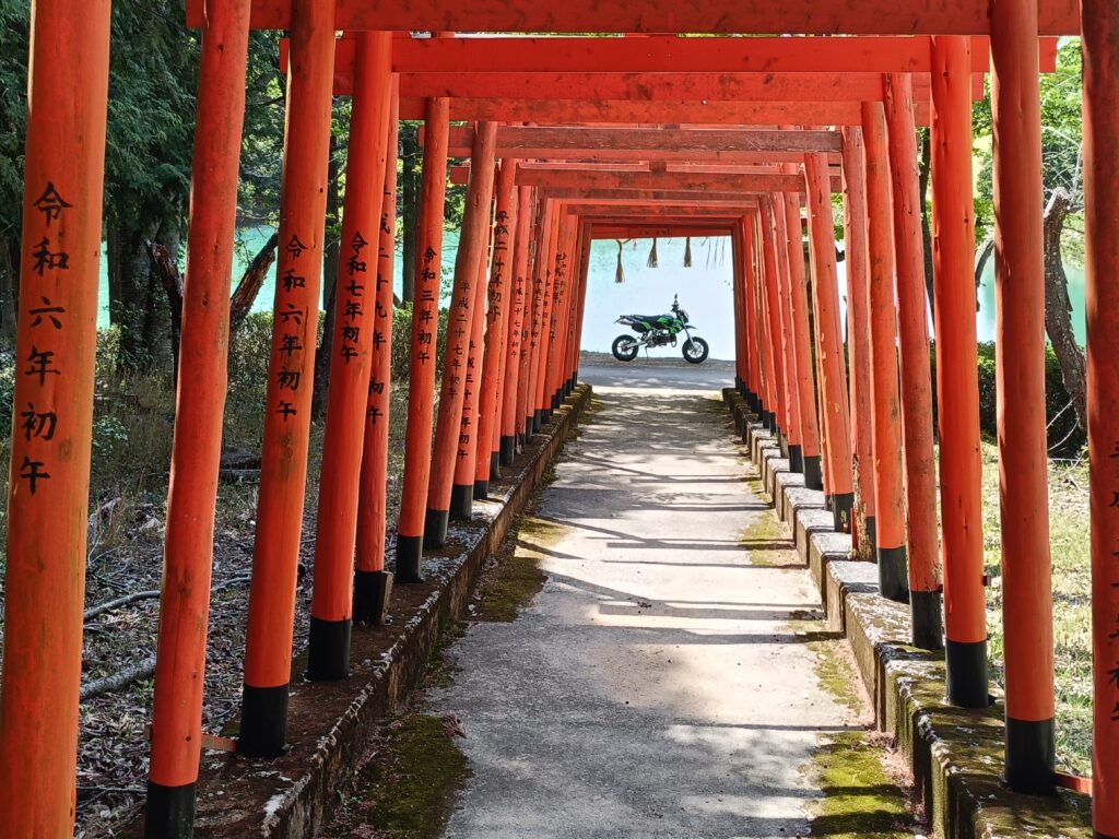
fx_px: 1455
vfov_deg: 32.2
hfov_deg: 42.1
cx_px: 560
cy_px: 420
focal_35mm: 45
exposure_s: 1/101
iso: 64
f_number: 1.7
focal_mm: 4.7
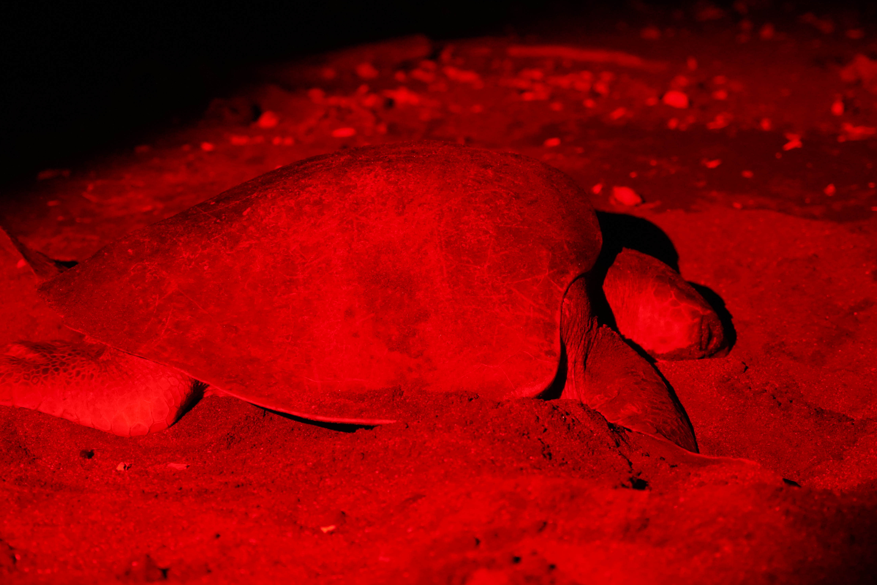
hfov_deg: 27.5
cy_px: 314
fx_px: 1788
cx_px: 375
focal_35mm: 73
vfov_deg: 18.6
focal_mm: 54.3
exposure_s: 1/160
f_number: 2.8
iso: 8000
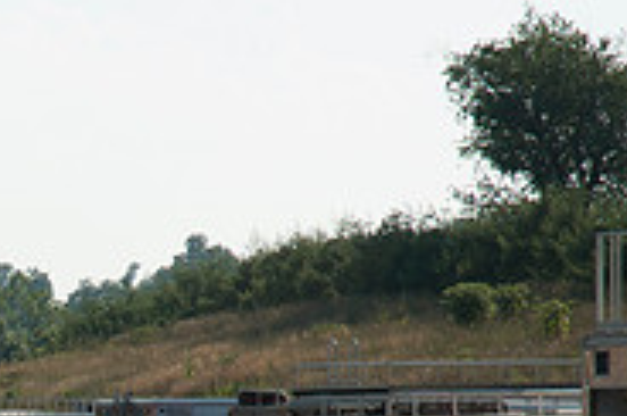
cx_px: -184
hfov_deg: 6.2
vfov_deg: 4.1
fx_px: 5755
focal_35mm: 331
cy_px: 600
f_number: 8
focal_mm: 70
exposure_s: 1/500
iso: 200
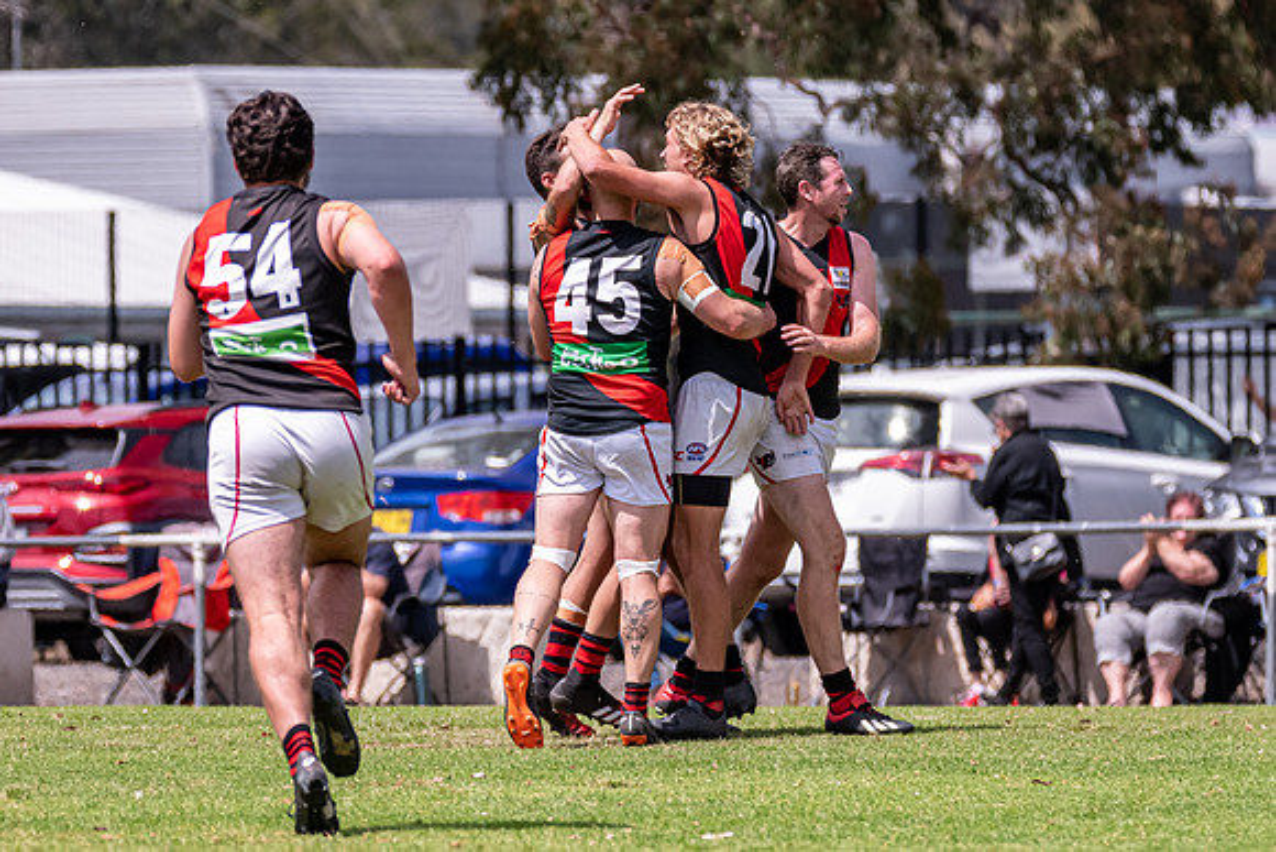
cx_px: 677
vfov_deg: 2.7
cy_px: 369
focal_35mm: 505
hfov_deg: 4.1
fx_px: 17896
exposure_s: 1/4000
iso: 800
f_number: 6.3
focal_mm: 280
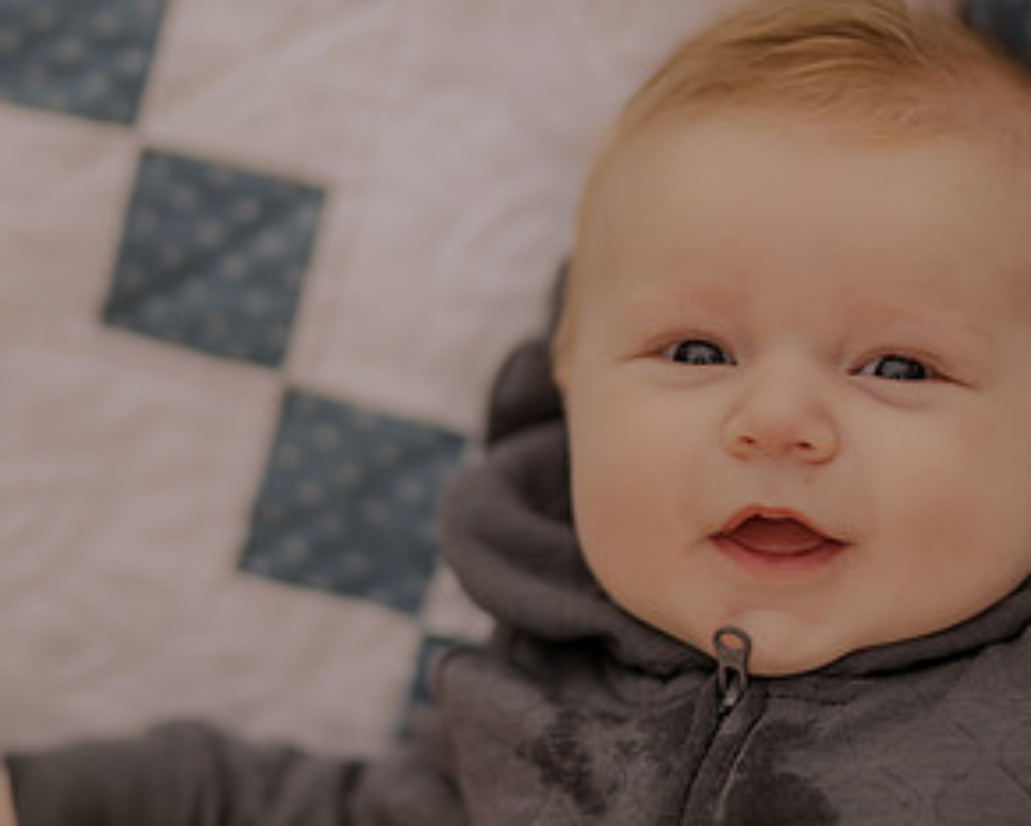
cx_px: 585
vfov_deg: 9.7
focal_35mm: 159
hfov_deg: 12.1
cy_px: 296
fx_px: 4853
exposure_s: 1/320
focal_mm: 85
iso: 200
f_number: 1.4
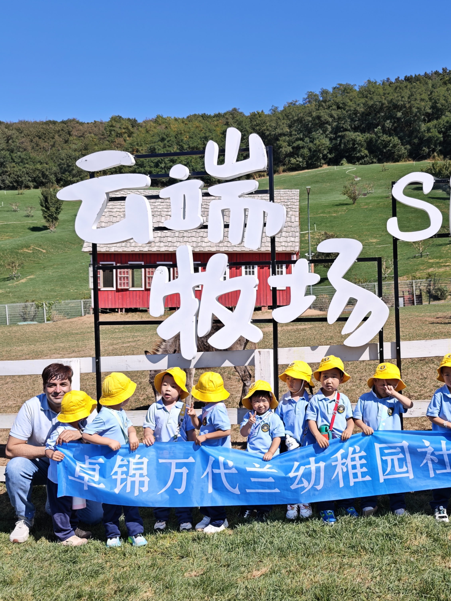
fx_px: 660
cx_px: 293
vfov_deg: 49.0
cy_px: 296
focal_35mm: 38
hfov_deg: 37.4
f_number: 1.63
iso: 50
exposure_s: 1/2385
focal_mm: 8.72
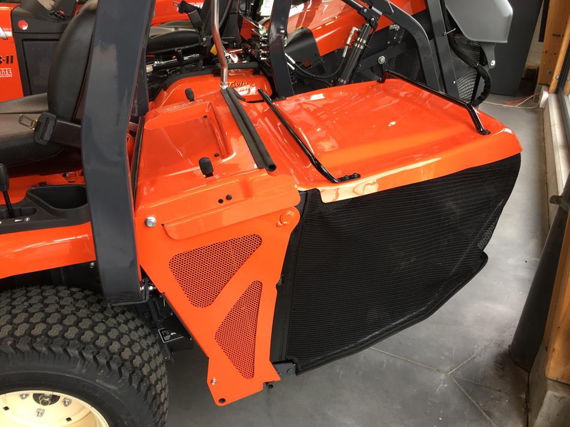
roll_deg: -2.2
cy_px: 214
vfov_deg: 48.2
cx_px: 285
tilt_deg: -26.0
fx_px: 477
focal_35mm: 29
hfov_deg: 61.7
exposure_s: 1/50
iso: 32
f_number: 2.2
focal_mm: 4.15
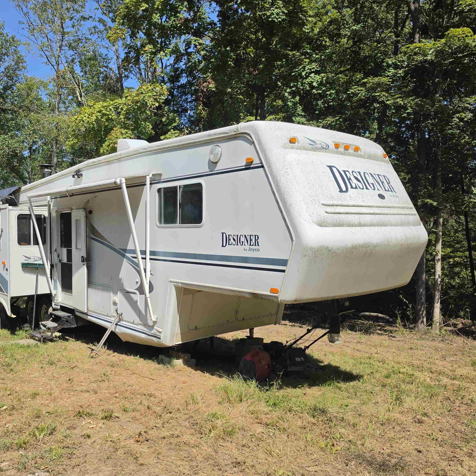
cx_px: 196
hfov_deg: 57.0
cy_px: 235
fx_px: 436
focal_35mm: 28
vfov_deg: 57.3
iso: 64
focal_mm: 6.5
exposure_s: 1/7939
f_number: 1.4
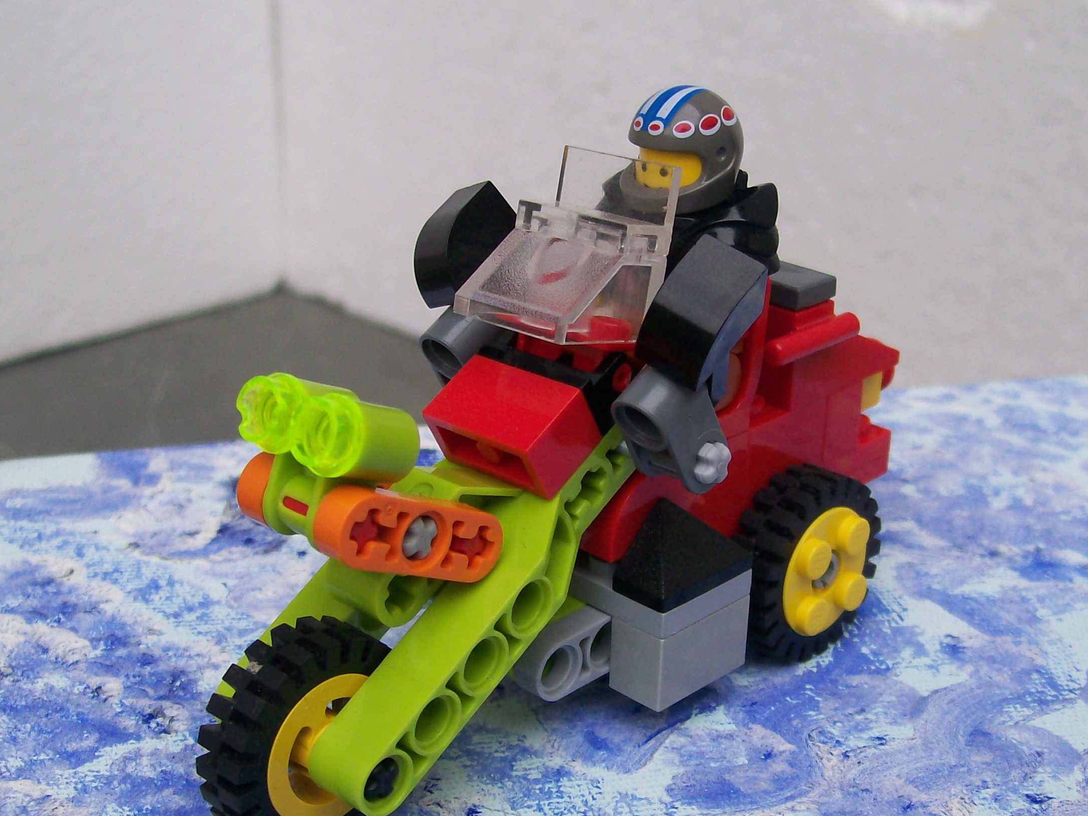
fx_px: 1603
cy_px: 473
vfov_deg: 28.5
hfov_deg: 37.5
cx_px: 558
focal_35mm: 51
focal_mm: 6
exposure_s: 1/465
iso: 80
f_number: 2.7
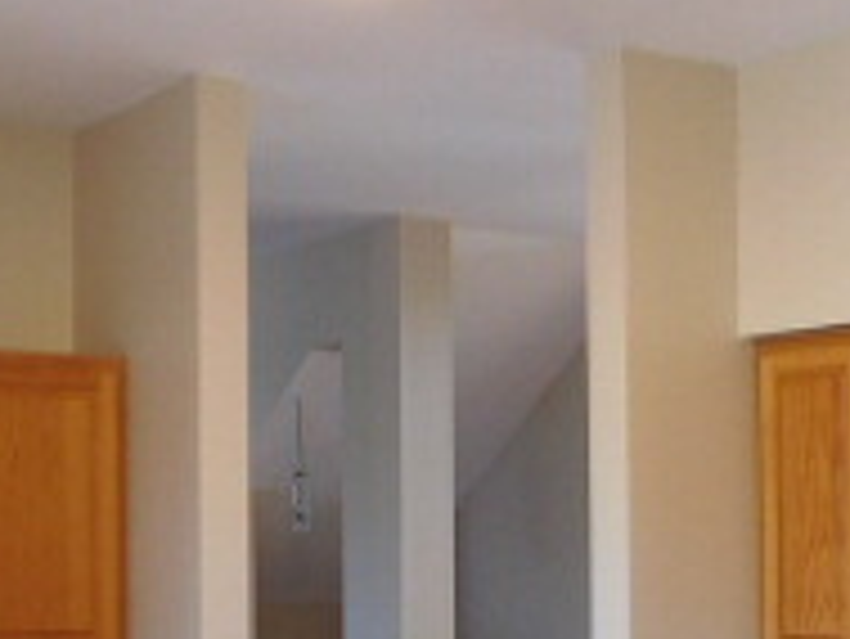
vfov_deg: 18.6
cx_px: 382
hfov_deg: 25.0
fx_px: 1917
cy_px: 567
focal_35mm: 78
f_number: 3
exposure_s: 1/50
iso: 125
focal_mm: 4
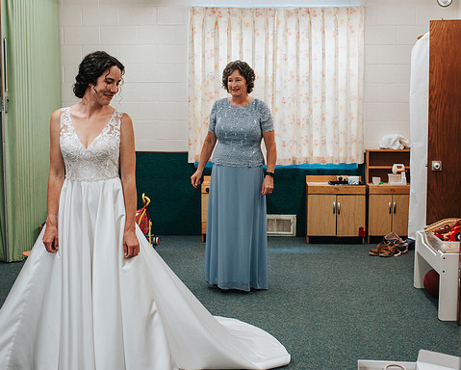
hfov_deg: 38.7
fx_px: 655
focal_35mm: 48
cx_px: 254
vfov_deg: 31.4
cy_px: 156
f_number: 3.2
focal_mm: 35
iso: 800
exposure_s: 1/125
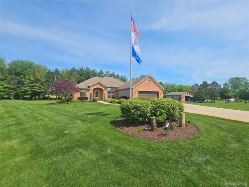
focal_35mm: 13
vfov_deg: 89.9
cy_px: 94
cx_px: 124
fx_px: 94
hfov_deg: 106.2
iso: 50
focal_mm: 2.2
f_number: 2.2
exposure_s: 1/3336
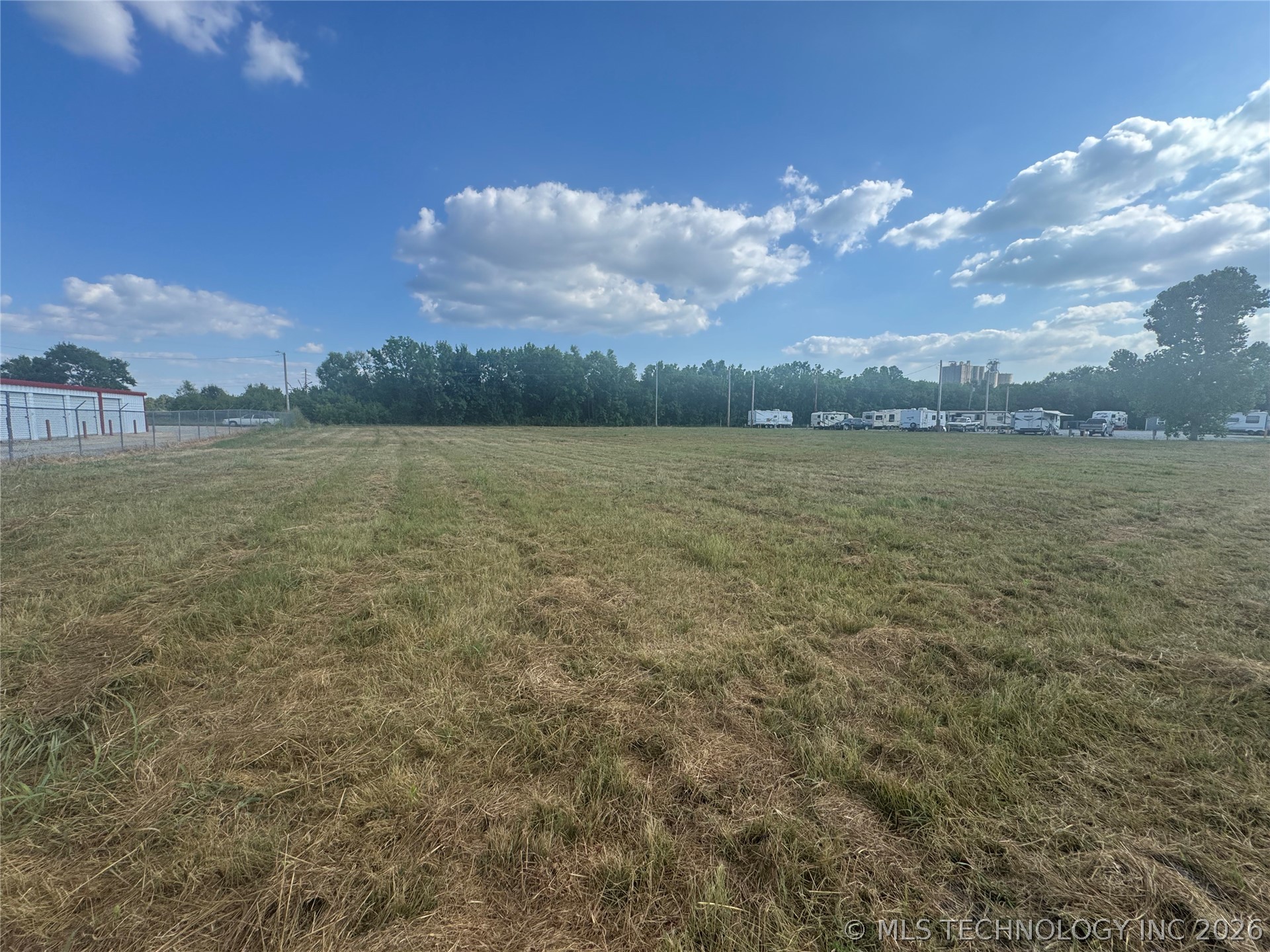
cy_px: 476
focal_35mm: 14
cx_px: 635
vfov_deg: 85.7
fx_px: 514
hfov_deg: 102.1
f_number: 2.2
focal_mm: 2.22
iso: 50
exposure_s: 1/1395
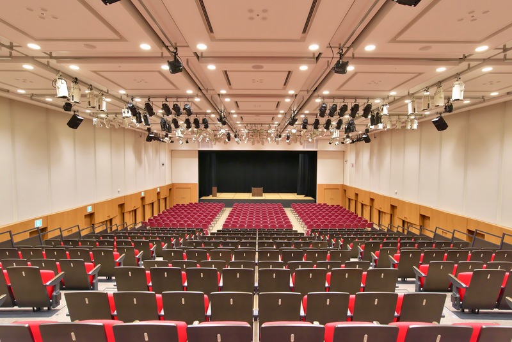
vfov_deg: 67.4
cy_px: 171
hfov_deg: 90.0
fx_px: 256
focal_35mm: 18
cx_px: 256
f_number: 10
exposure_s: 1/20
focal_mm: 18
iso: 800
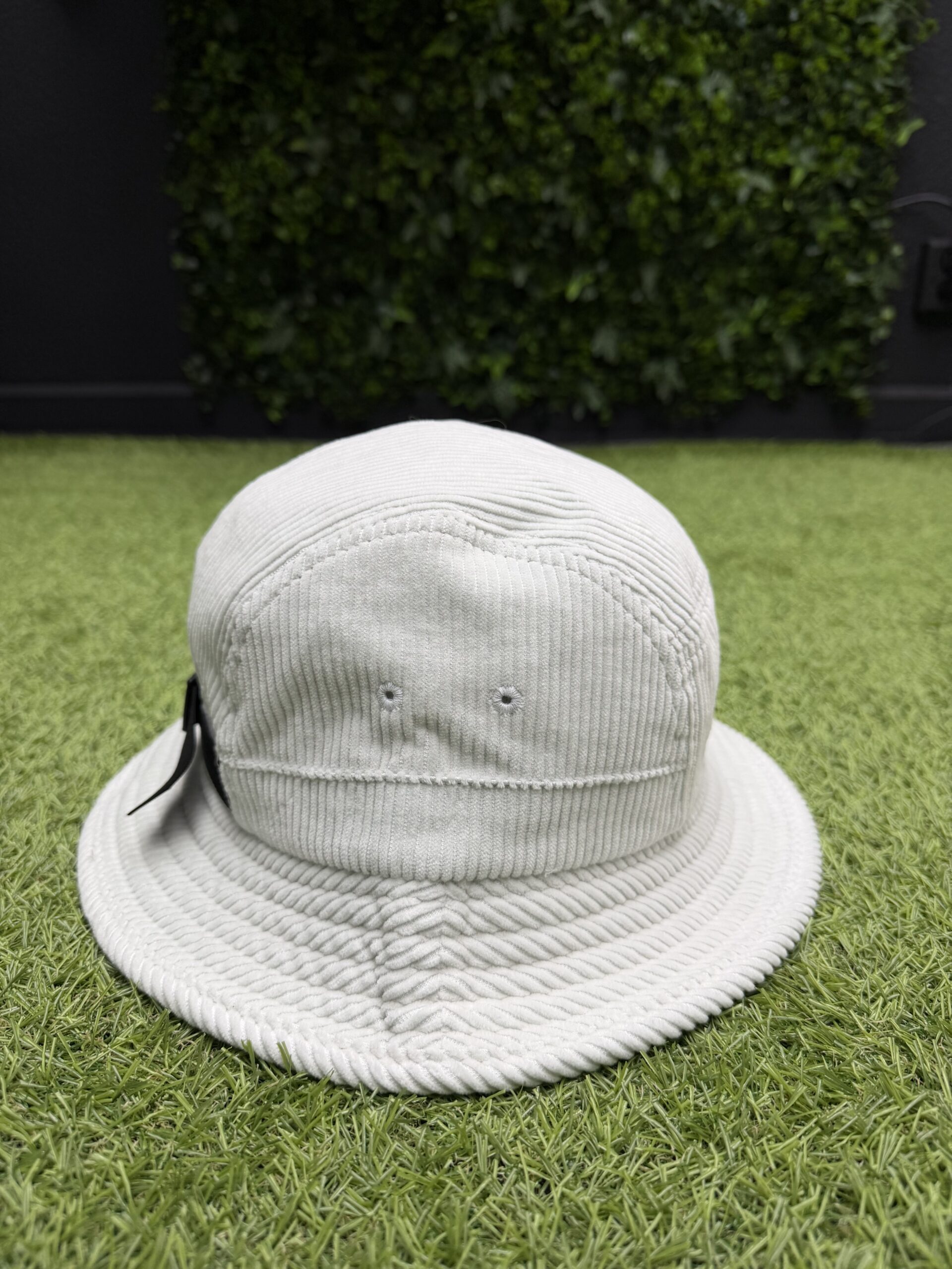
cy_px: 634
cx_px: 476
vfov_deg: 71.6
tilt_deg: -19.1
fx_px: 880
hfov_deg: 56.8
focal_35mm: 24
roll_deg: -0.6
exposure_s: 1/84
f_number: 1.78
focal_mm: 6.76
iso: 64
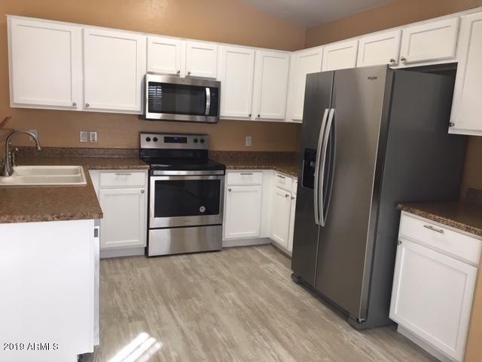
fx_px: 404
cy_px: 181
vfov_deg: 48.2
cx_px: 241
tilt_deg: -9.9
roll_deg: -1.6
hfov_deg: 61.7
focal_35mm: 29
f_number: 2.2
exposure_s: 1/30
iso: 32
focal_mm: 4.15
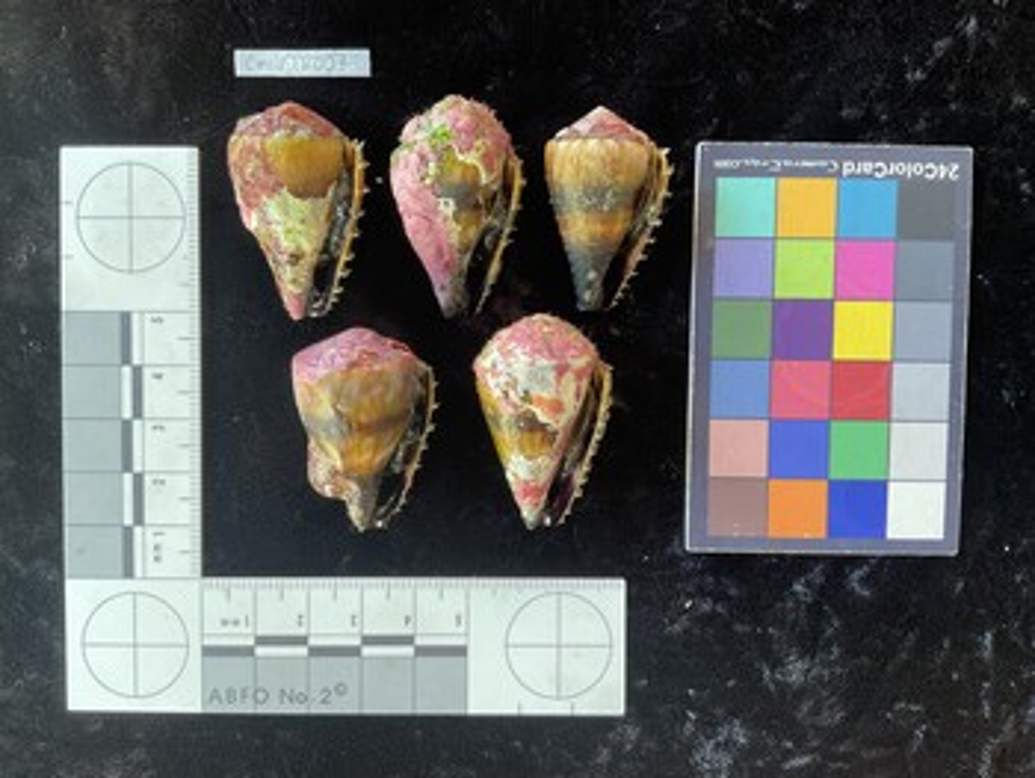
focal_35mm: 29
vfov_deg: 48.3
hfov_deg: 61.6
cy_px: 389
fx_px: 868
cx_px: 518
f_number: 1.8
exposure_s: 1/60
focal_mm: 3
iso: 200
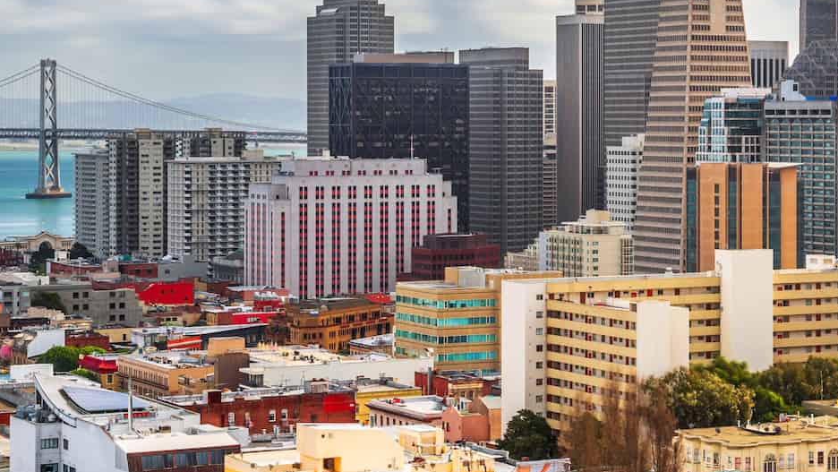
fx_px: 2445
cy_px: 145
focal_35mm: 110
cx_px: 773
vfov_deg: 11.0
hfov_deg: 19.1
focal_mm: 48
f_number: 11
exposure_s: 60
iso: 64
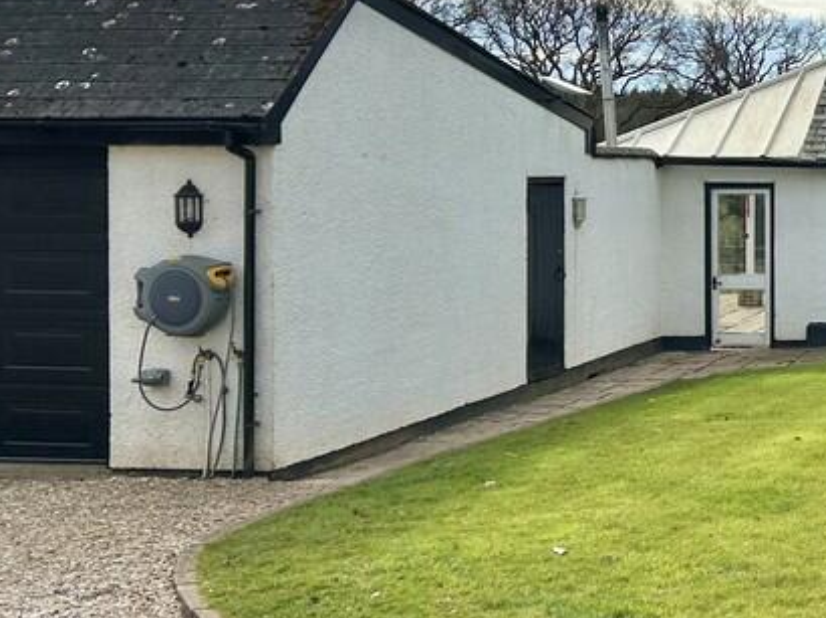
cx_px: 951
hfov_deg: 26.9
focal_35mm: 65
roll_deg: +0.3
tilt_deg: -0.6
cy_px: 201
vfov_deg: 22.5
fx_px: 1550
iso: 50
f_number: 1.5
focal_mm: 5.7
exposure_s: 1/9434
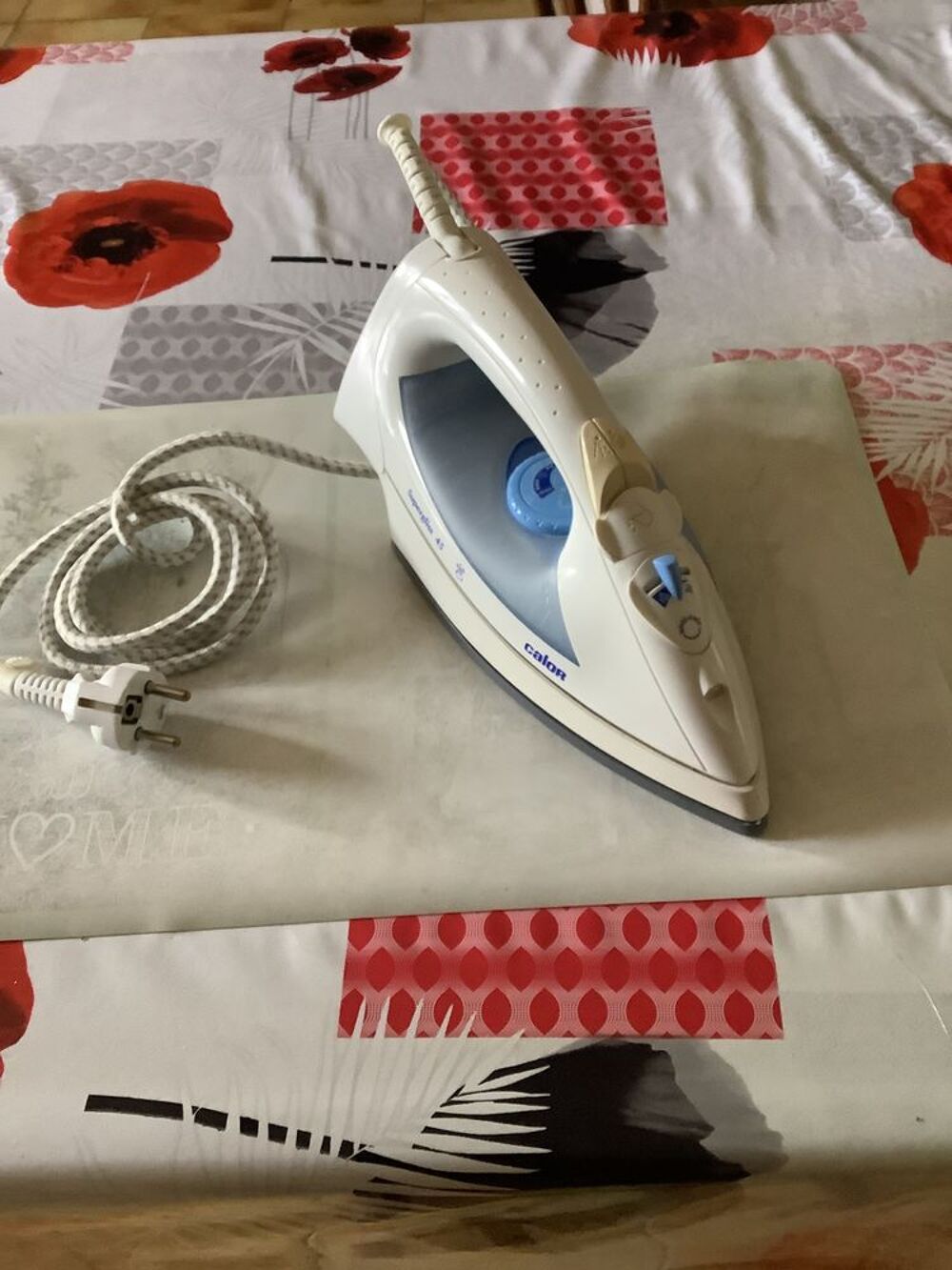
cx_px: 476
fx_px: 1137
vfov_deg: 58.3
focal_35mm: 31
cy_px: 635
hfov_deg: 45.4
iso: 320
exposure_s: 1/60
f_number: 2.4
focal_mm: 3.3
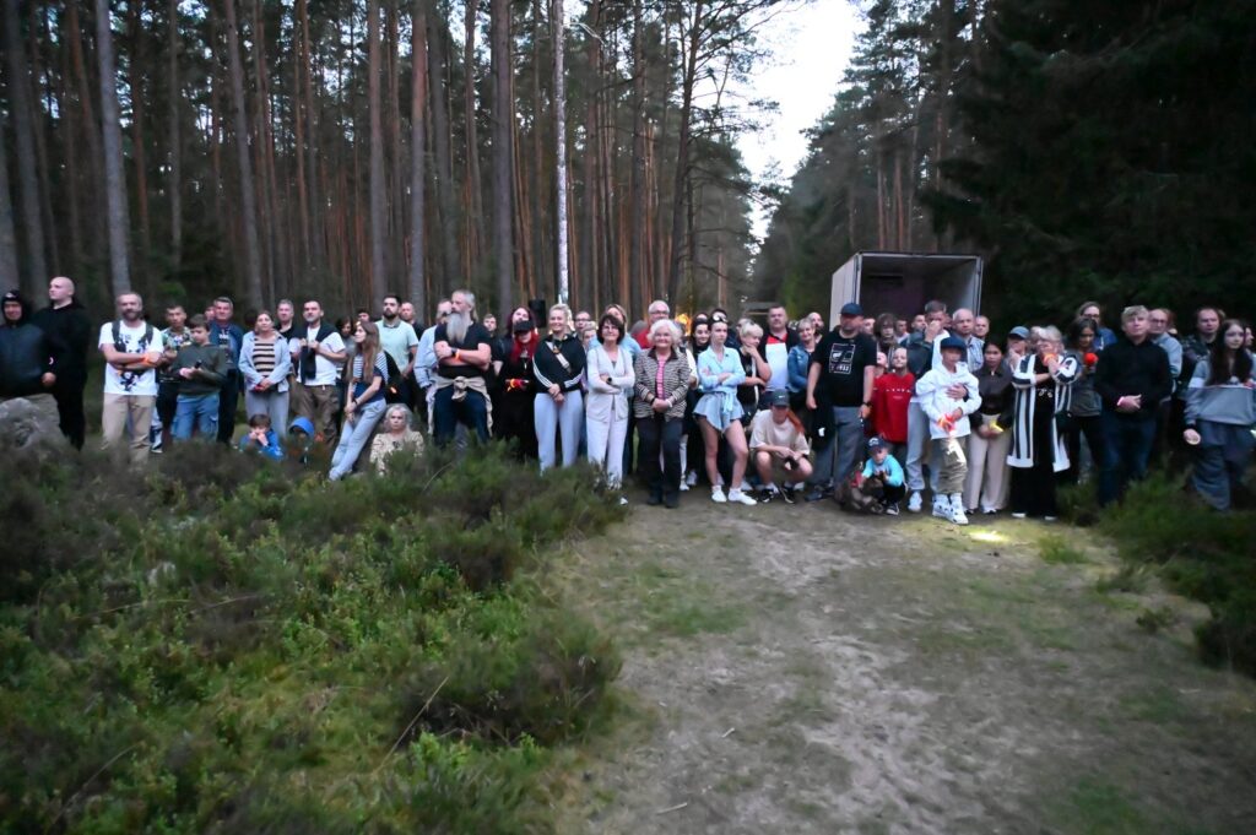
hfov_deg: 73.8
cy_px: 418
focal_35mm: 24
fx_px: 837
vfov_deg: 53.1
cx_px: 628
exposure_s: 1/60
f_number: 4
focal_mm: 24
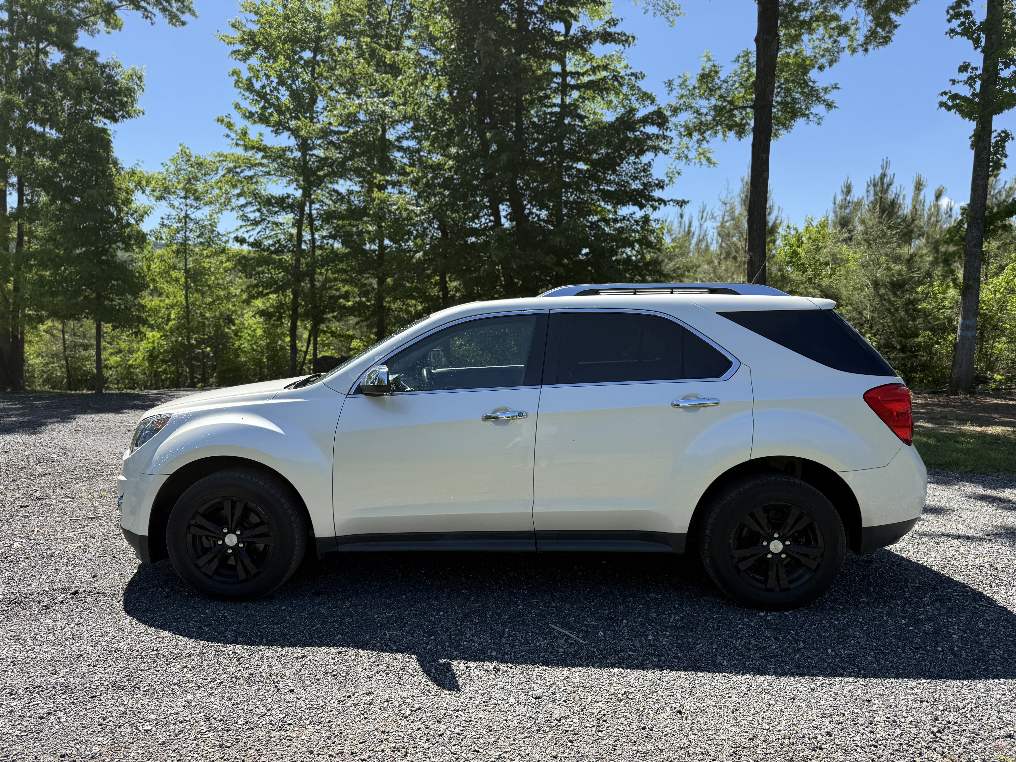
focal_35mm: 24
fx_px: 704
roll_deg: +0.0
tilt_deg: -5.4
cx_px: 508
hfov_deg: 71.6
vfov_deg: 56.8
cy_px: 381
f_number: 1.78
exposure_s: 1/2445
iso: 80
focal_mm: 6.76
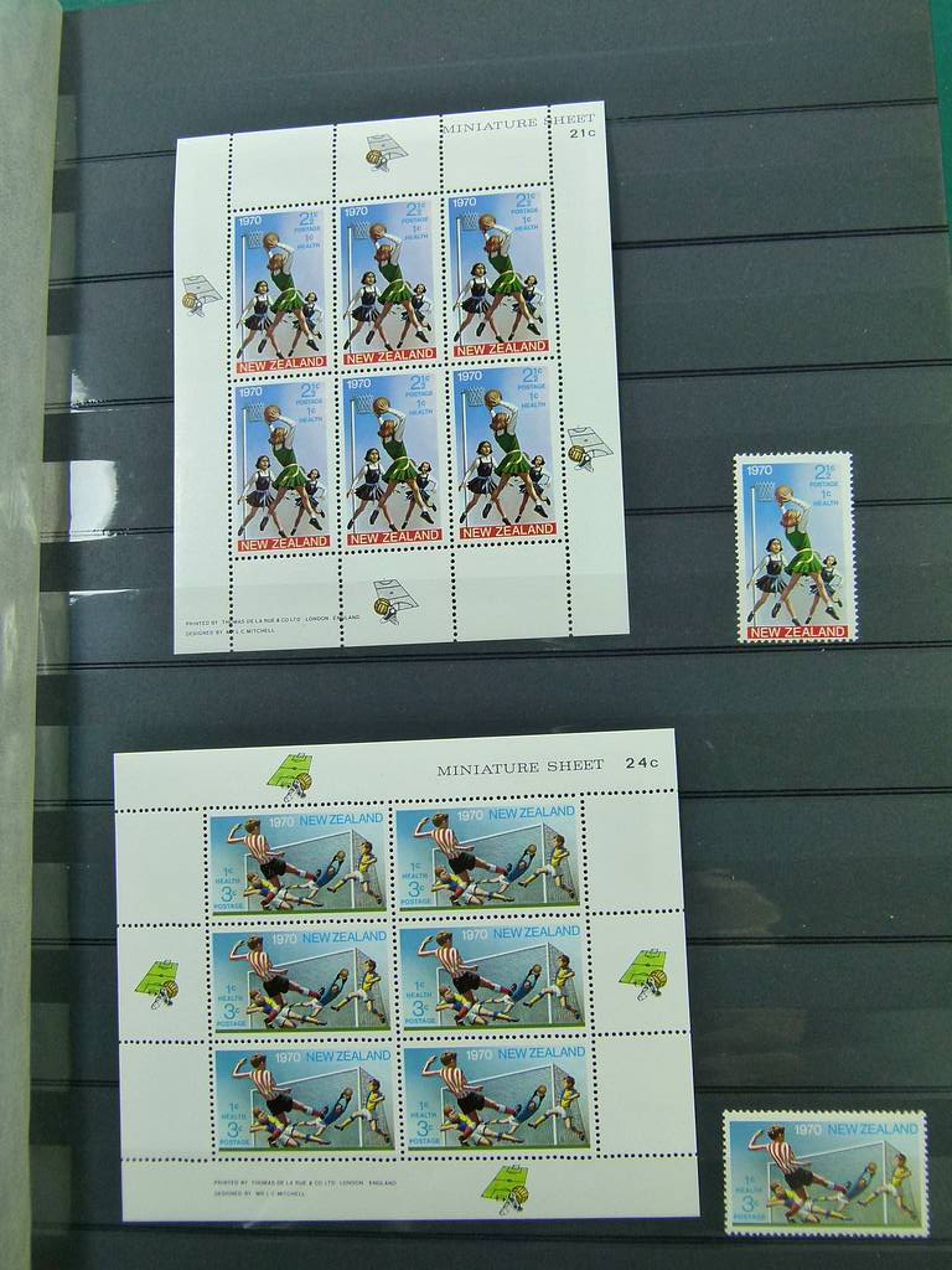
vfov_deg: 50.1
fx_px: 1357
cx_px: 476
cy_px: 635
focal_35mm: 37
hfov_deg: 38.7
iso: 160
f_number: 3.6
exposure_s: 1/100
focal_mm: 6.7
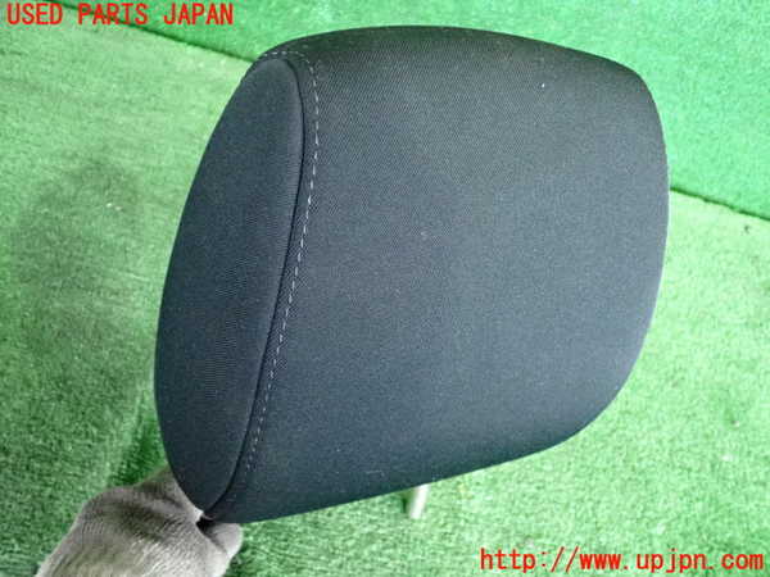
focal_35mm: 32
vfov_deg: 44.2
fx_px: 712
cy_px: 288
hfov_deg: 56.8
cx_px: 385
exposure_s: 1/125
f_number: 2.4
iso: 2500
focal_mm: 5.79
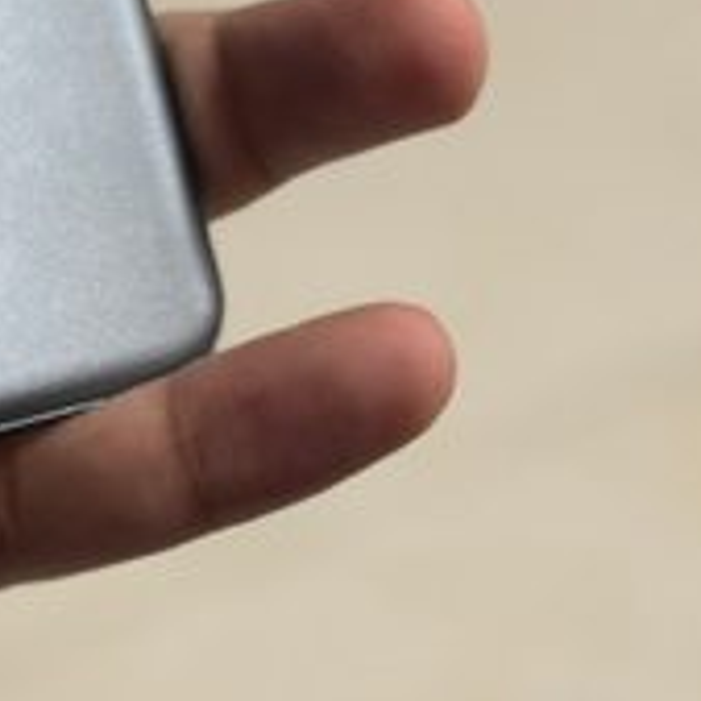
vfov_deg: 9.4
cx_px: -265
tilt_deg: -24.1
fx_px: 4147
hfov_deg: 9.5
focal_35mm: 181
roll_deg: -5.5
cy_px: -390
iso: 125
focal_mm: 6.86
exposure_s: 1/97
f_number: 1.78
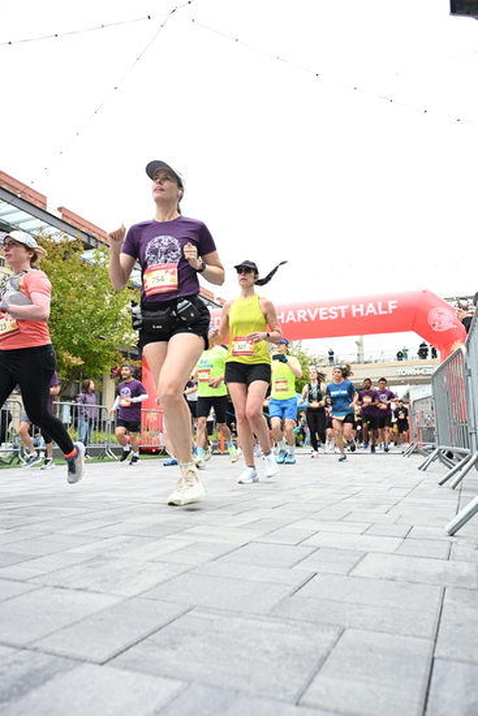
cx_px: 239
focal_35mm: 27
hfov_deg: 48.0
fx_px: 537
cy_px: 358
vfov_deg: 67.4
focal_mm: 27
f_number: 4
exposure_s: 1/640
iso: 2000
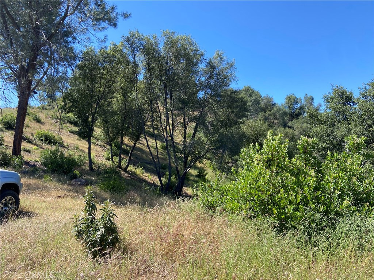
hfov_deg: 67.3
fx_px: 281
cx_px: 187
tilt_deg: +1.8
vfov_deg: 53.1
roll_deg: +0.8
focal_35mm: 26
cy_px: 140
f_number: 1.8
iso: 32
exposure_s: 1/1182
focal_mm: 4.25
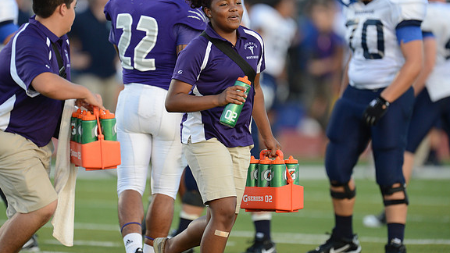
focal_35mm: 580
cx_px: 226
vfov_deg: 2.1
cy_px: 111
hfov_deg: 3.7
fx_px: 6921
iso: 1250
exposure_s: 1/800
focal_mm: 550
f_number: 4
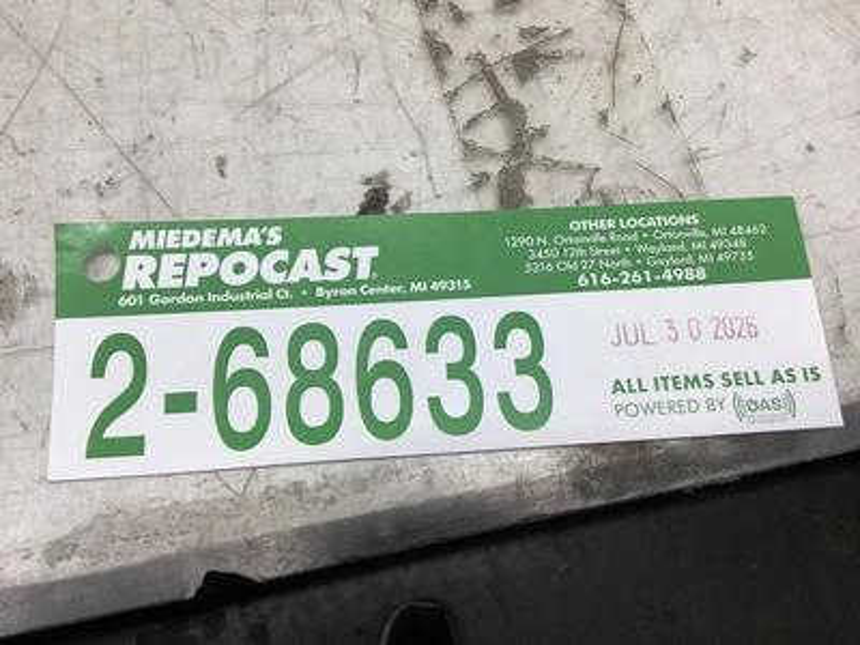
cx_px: 430
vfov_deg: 45.4
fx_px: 770
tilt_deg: -76.8
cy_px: 322
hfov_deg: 58.4
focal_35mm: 31
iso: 50
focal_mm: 3.3
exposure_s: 1/120
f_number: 2.4
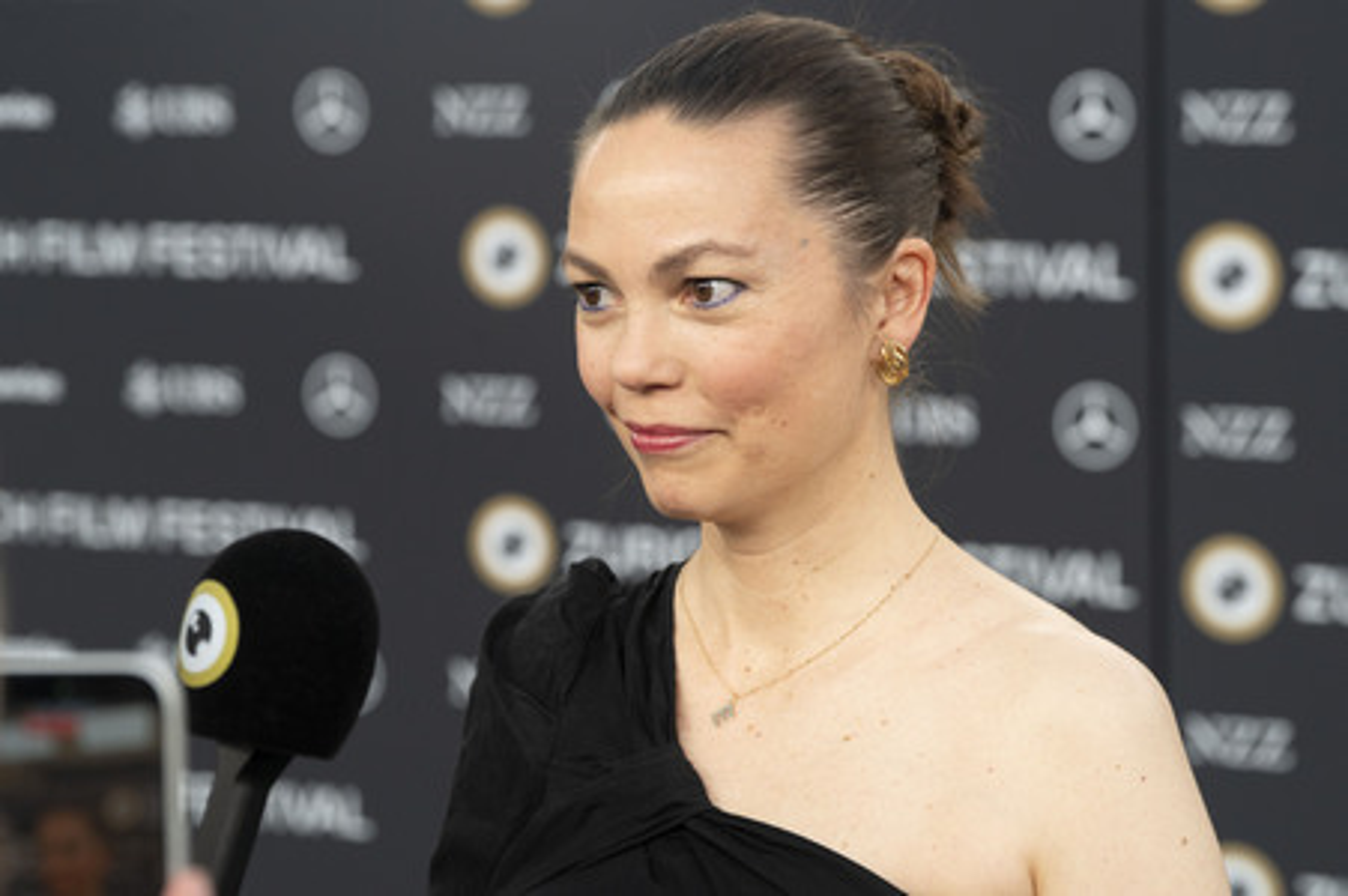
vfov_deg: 12.2
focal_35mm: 112
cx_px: 674
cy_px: 448
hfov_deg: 18.3
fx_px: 4191
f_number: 6.3
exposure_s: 1/400
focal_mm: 112
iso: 1600
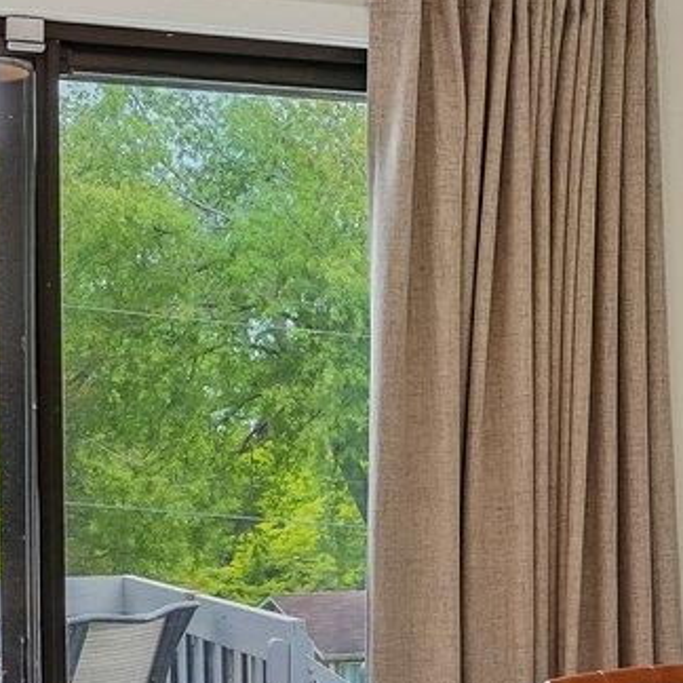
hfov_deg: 19.3
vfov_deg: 20.1
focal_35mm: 86
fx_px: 1920
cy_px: 450
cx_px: 755
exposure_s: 1/15
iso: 200
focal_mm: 16
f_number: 8
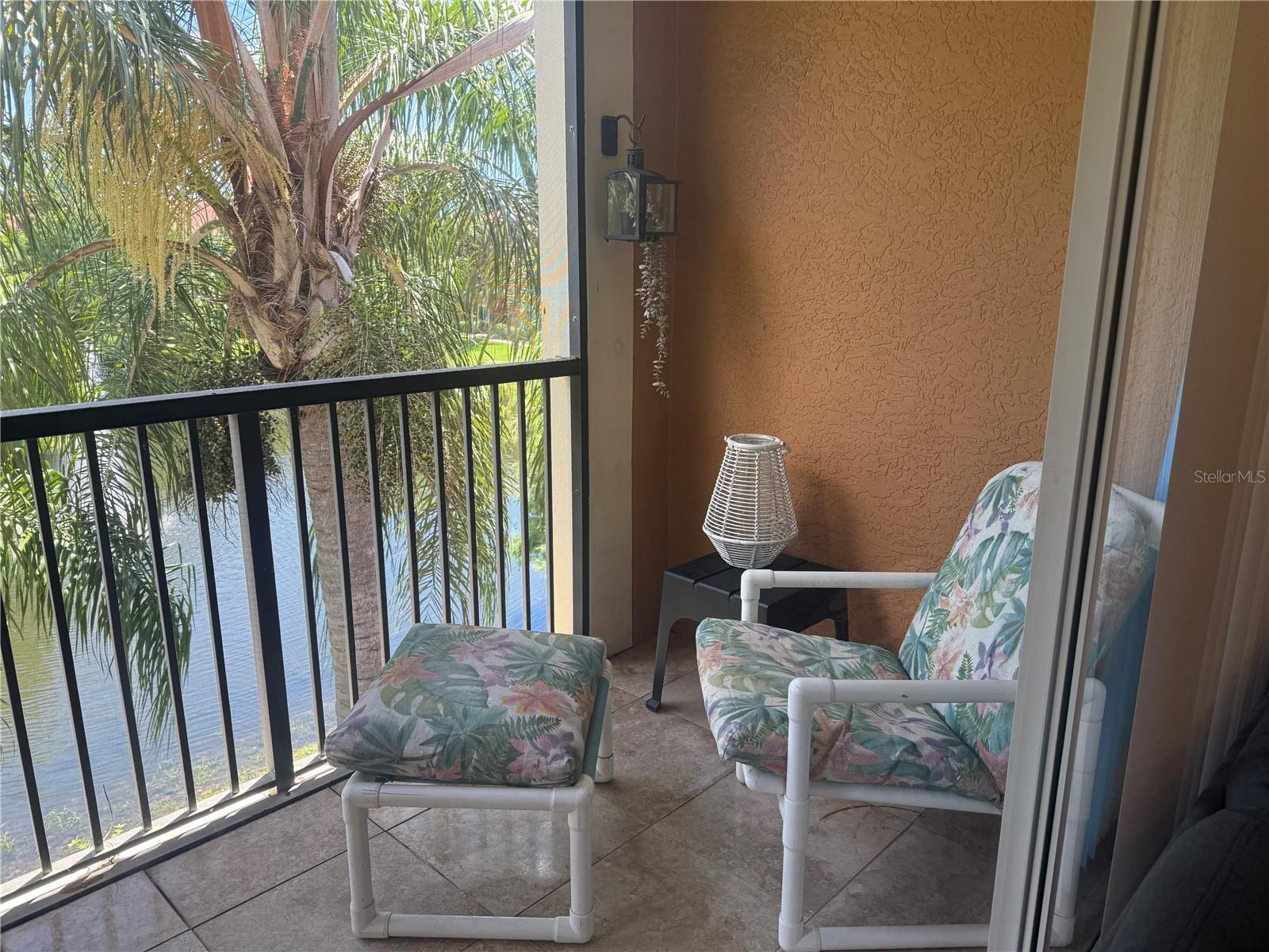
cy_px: 476
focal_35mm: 24
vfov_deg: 56.8
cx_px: 634
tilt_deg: -13.4
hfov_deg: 71.6
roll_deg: +0.0
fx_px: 880
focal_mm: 6.76
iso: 100
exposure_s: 1/283
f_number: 1.78
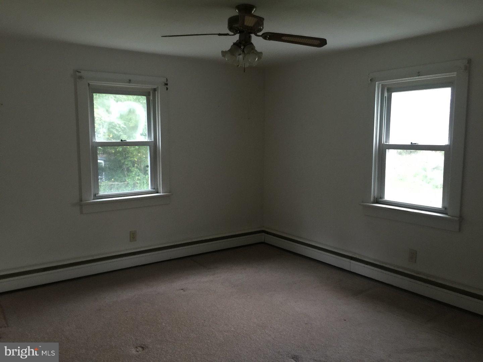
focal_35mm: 29
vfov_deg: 48.2
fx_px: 405
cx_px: 242
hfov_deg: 61.7
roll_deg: -0.6
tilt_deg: -8.4
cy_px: 181
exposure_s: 1/15
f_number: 2.2
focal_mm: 4.15
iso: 80
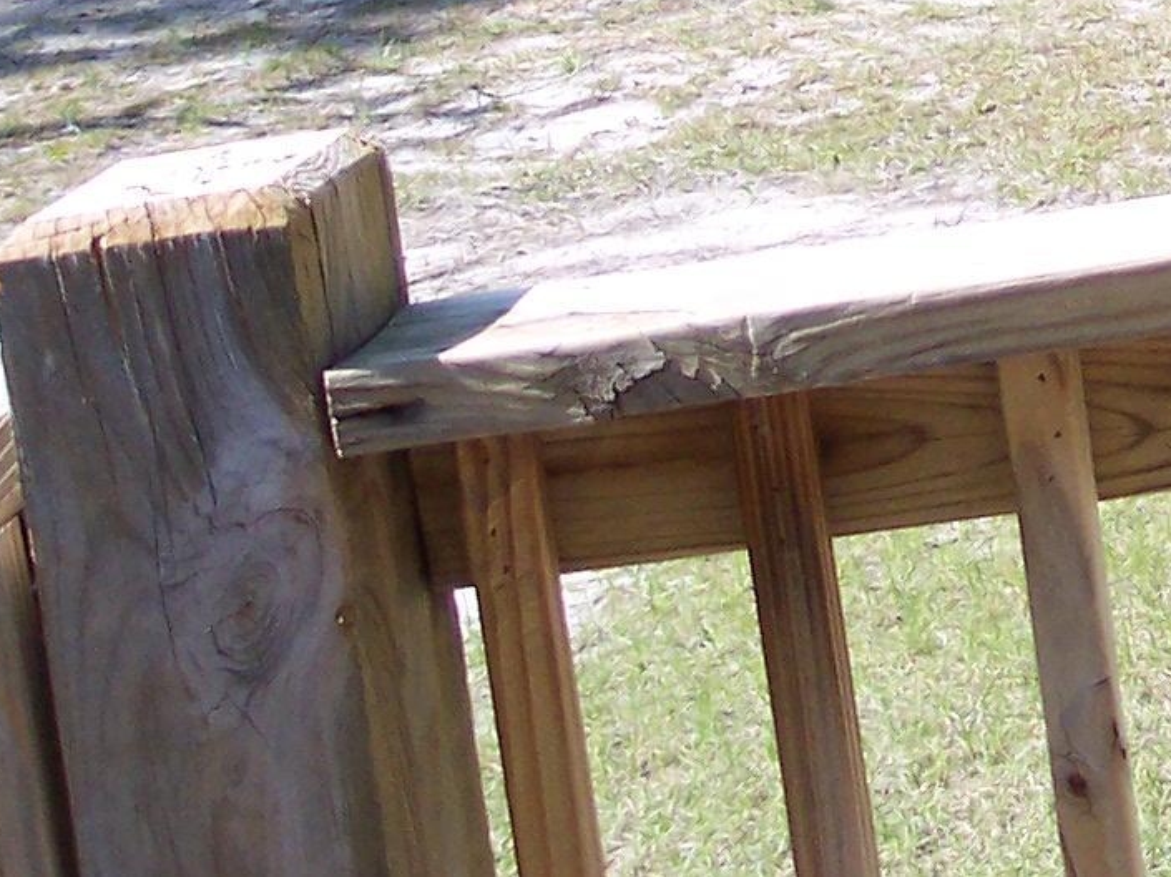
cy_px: -724
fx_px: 4700
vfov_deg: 10.1
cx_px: 1972
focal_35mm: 139
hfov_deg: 13.1
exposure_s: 1/700
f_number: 2.8
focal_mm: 8
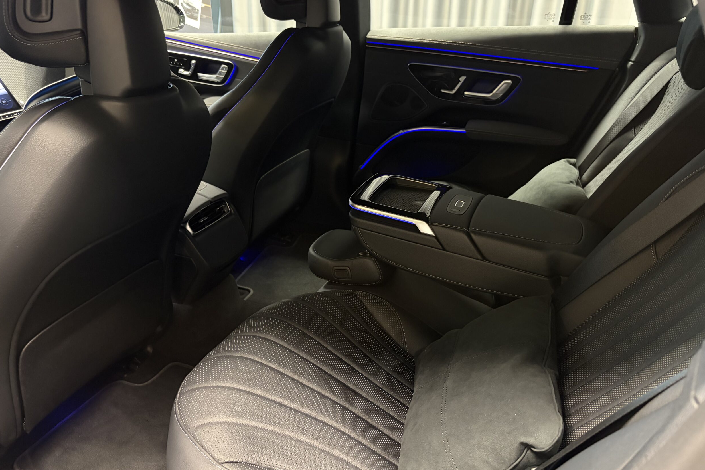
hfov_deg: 65.5
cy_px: 240
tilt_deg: -25.2
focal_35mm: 28
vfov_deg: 46.4
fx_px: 548
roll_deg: -0.4
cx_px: 354
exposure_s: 1/25
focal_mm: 5.96
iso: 500
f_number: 1.6
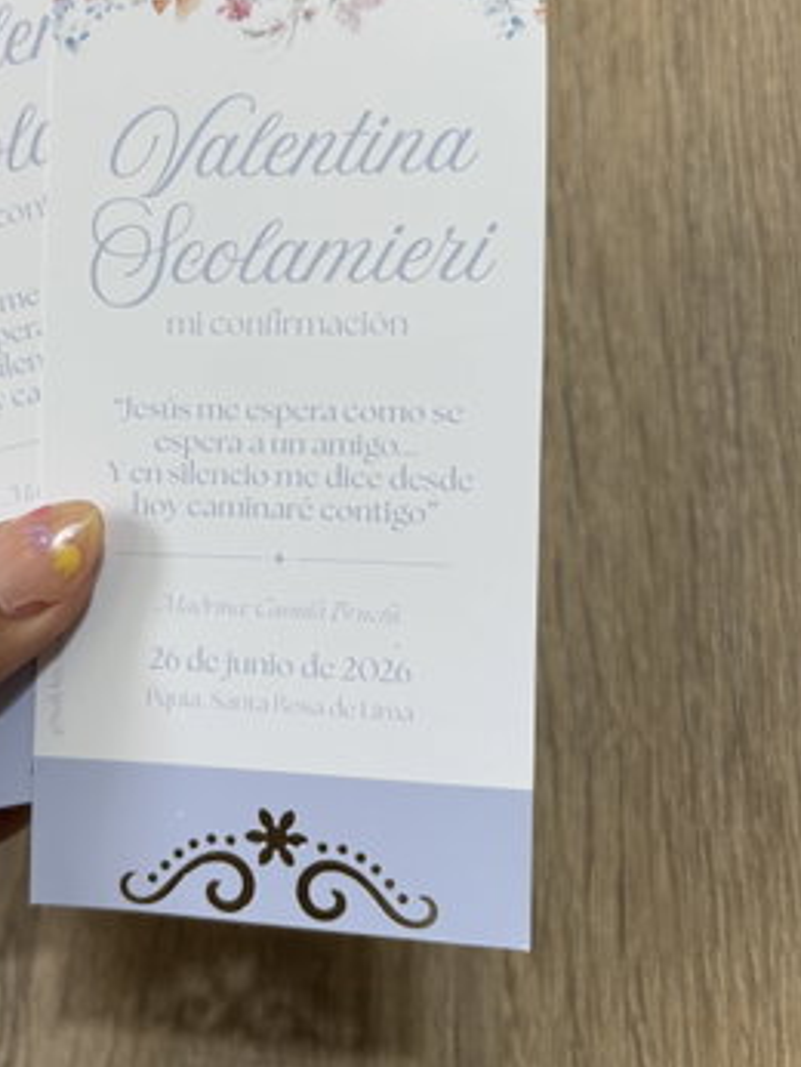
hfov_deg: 35.3
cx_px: 213
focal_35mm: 40
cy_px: 418
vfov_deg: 46.5
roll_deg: -1.8
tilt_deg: +11.6
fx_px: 1233
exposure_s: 1/50
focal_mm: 5.96
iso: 125
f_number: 1.6
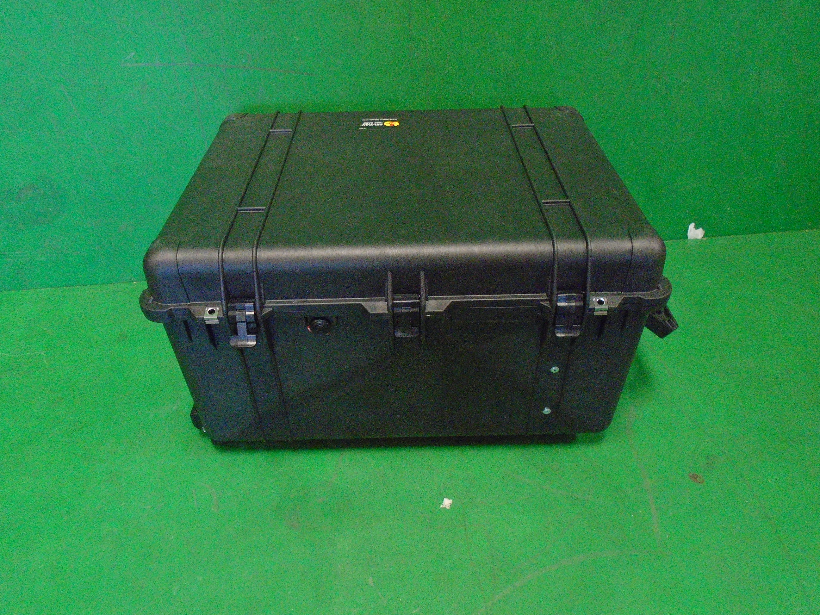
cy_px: 308
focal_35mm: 26
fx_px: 616
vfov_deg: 53.1
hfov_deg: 67.3
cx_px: 410
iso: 800
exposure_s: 1/125
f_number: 3.2
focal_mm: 4.6
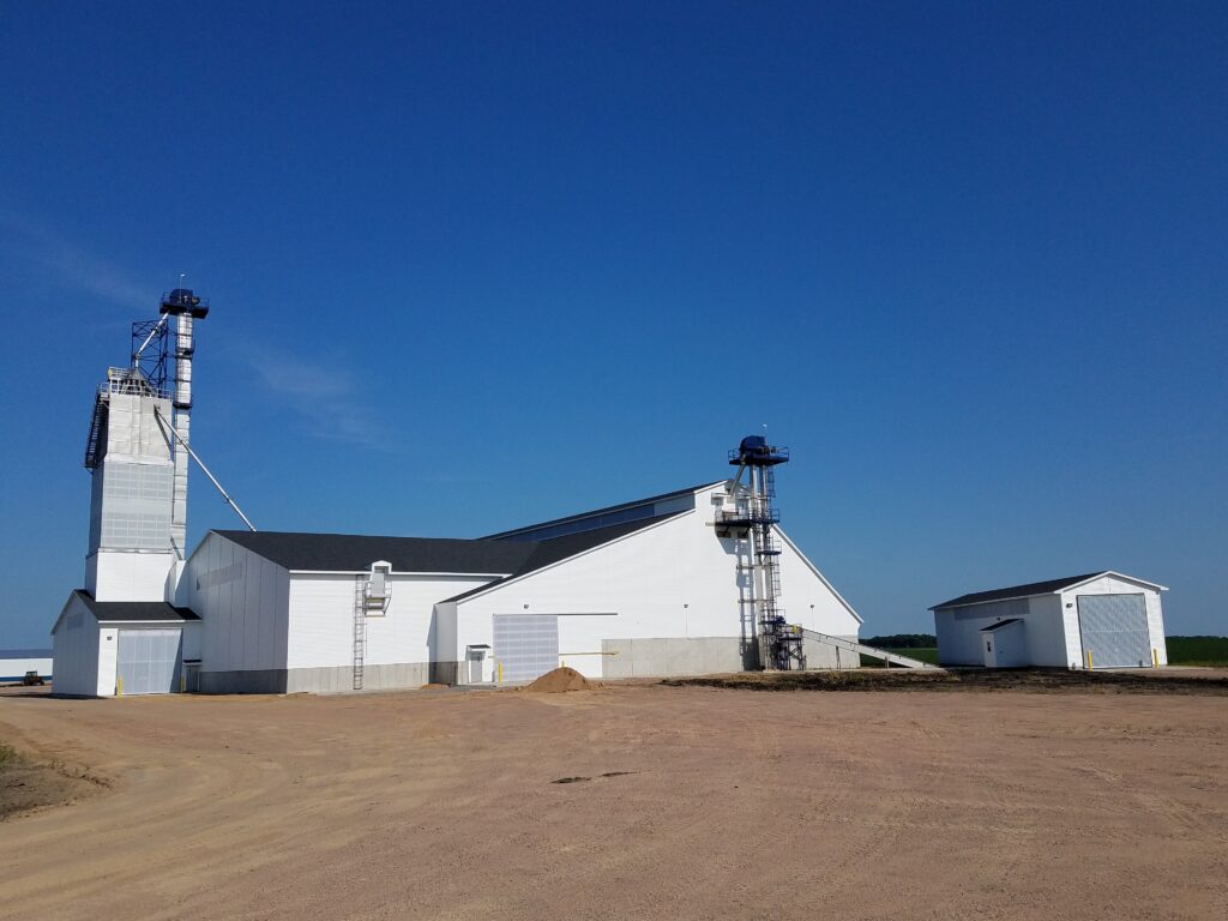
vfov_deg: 53.1
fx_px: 922
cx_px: 614
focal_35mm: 26
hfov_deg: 67.3
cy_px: 460
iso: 40
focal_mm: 4.2
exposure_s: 1/5680
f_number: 1.7
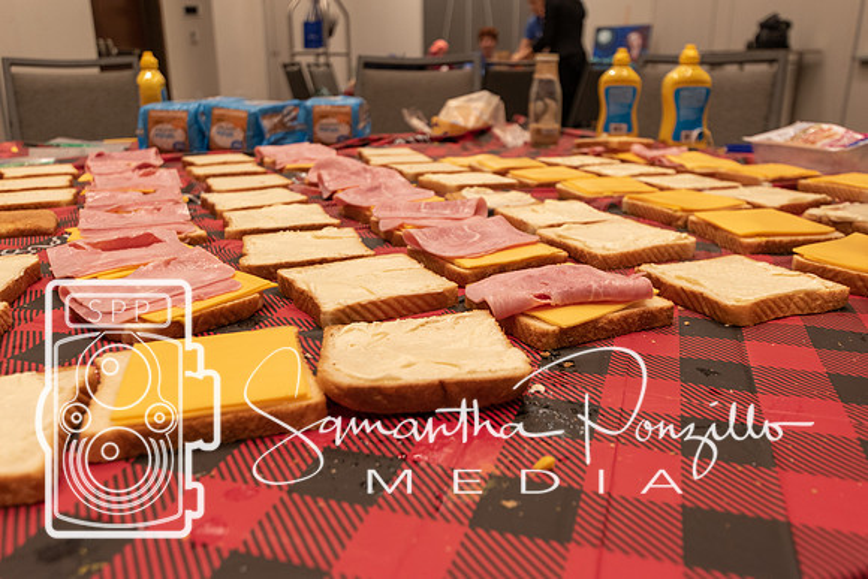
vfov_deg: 45.5
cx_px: 434
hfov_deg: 64.3
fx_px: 691
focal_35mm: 29
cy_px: 290
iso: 400
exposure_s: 1/60
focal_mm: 19
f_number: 4
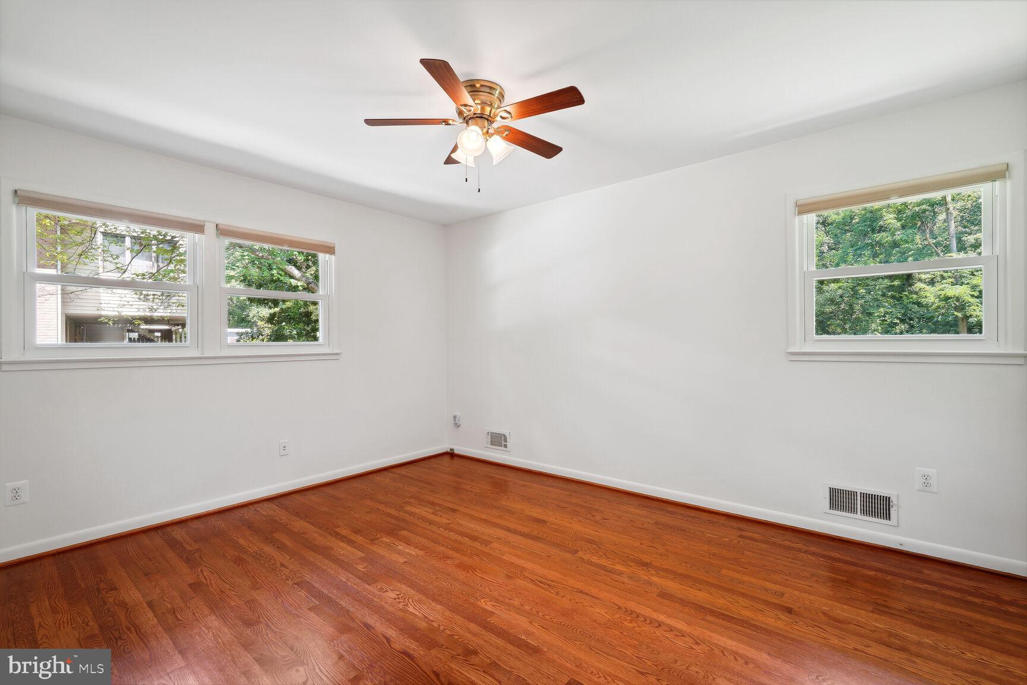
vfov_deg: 73.7
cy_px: 342
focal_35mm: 16
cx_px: 514
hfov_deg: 96.7
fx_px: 456
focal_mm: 16
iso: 200
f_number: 8
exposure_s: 1/4
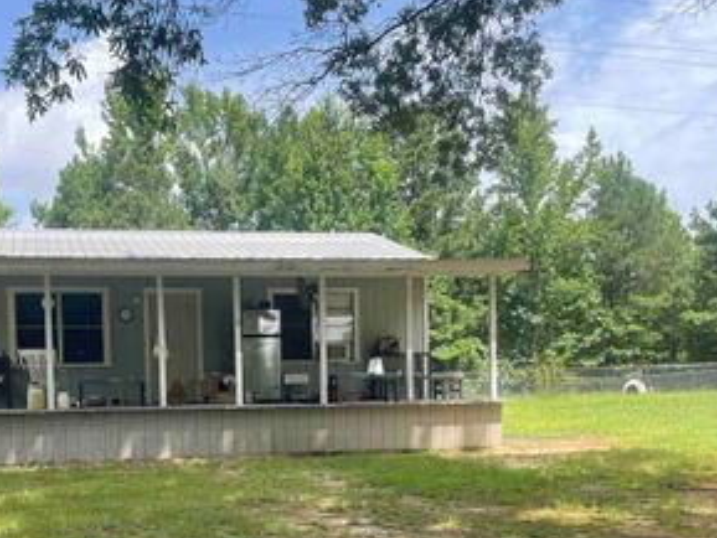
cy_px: 438
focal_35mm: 45
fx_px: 932
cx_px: 208
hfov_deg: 41.2
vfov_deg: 31.3
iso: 32
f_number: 1.6
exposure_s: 1/868
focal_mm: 4.2
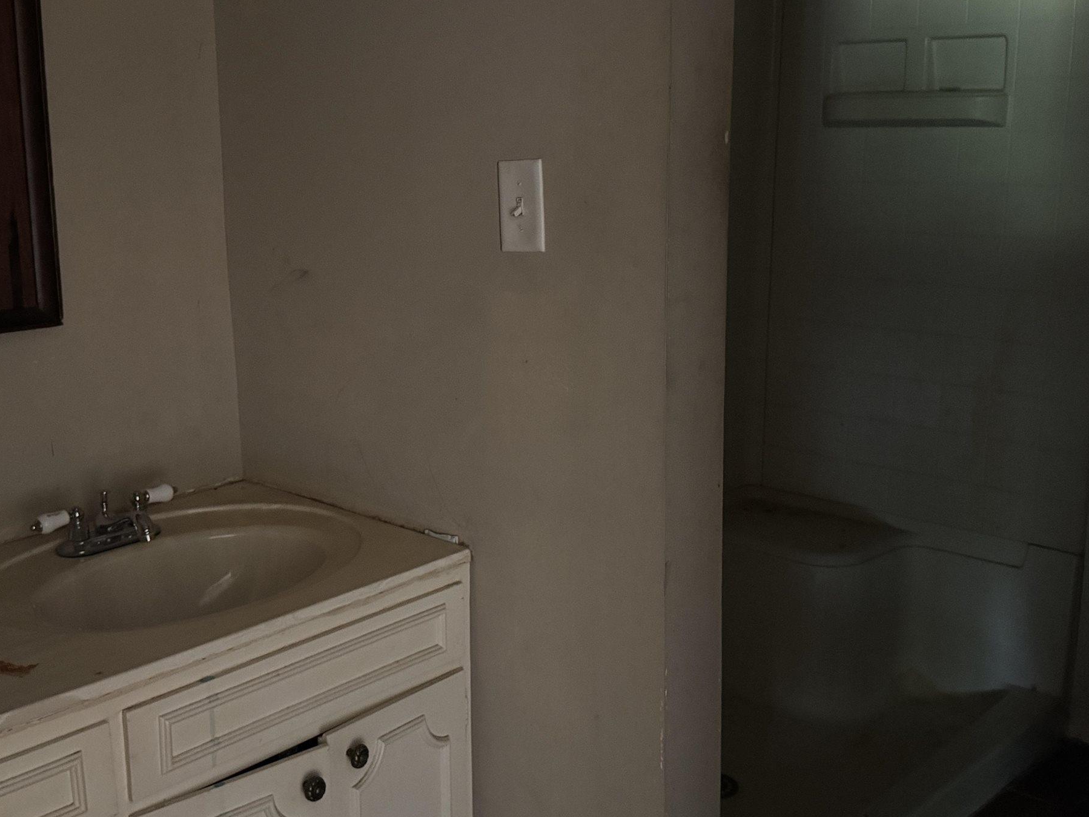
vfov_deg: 35.1
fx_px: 1290
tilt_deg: -12.9
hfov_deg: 45.6
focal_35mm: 41
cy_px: 405
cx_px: 452
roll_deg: +0.3
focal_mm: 6.76
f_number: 1.78
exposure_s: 1/30
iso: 1600
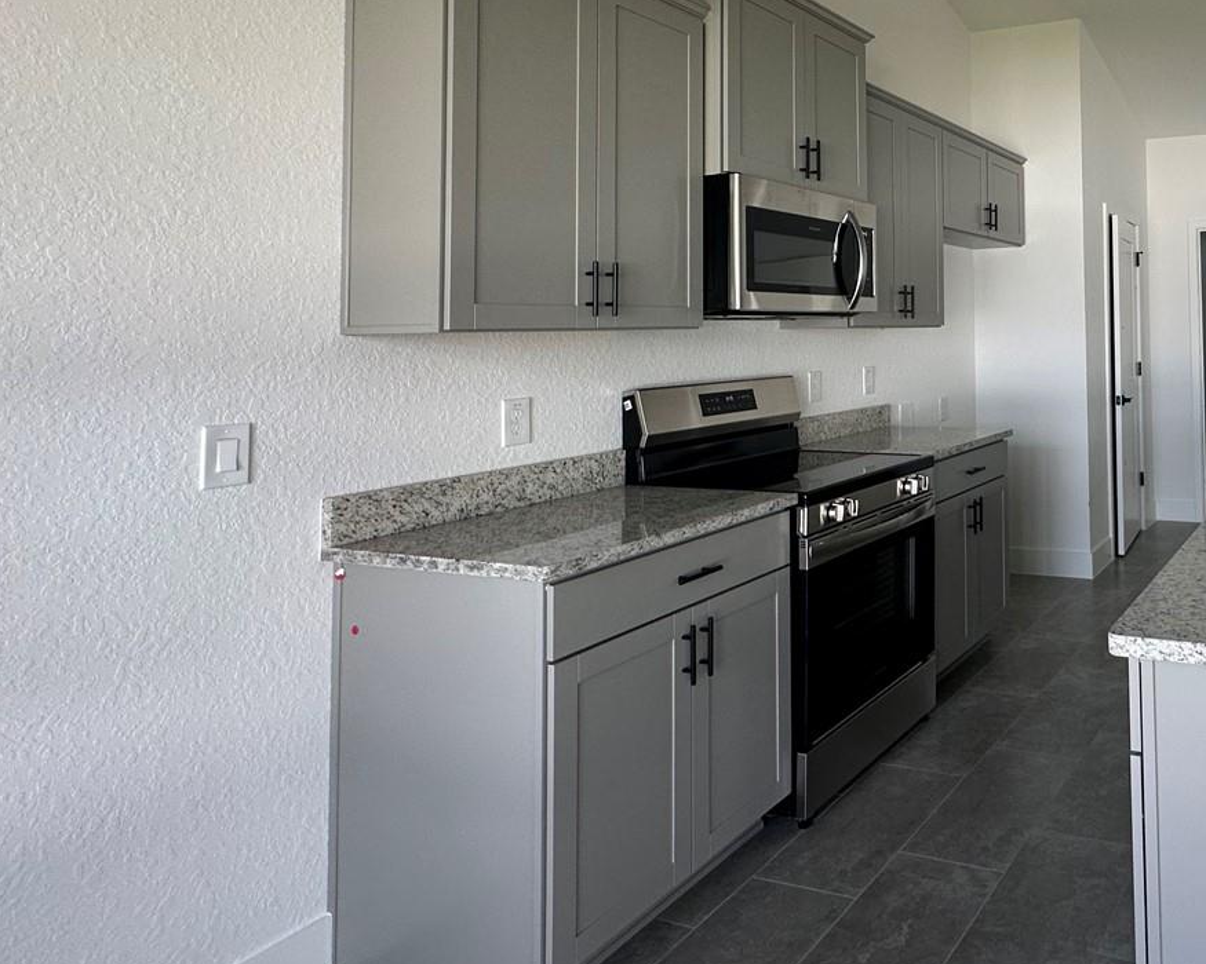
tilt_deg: +2.8
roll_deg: +1.7
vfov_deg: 55.1
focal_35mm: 25
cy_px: 289
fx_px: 892
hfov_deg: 58.7
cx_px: 1074
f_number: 2.2
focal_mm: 2.22
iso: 100
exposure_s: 1/120
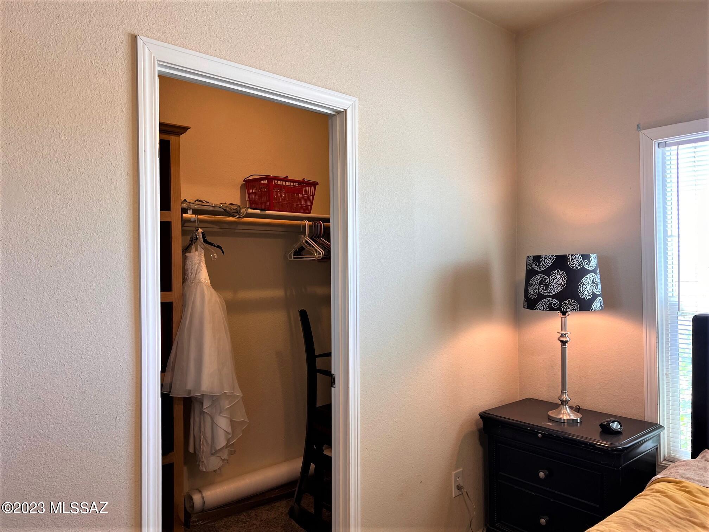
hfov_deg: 67.3
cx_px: 354
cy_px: 266
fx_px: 533
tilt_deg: -0.8
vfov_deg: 53.1
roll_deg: +0.6
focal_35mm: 26
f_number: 1.5
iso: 80
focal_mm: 5.7
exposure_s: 1/120
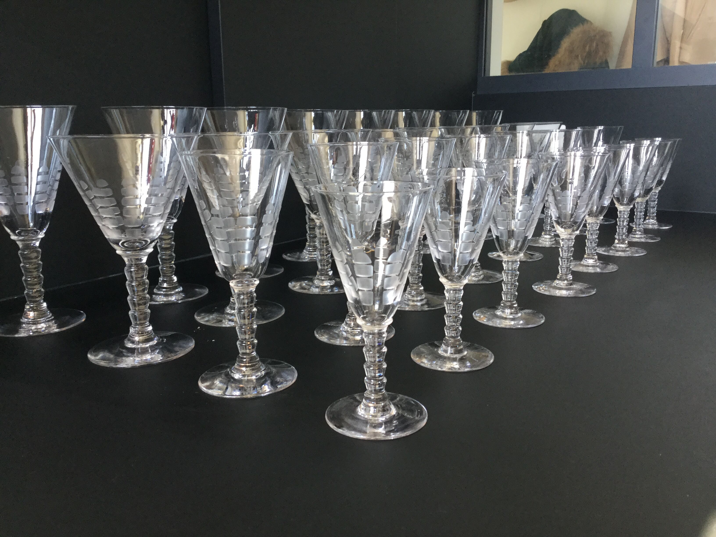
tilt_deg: -15.0
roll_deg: +1.5
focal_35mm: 31
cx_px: 358
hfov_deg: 58.4
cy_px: 268
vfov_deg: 45.4
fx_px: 641
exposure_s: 1/33
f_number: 2.4
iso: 80
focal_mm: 3.3
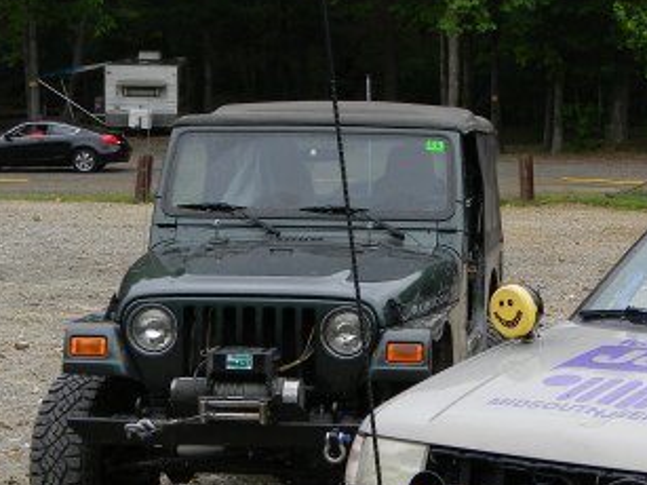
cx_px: 601
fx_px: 1831
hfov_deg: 19.6
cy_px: 375
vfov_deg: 15.0
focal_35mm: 98
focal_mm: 8.6
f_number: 3.9
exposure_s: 1/241
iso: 80
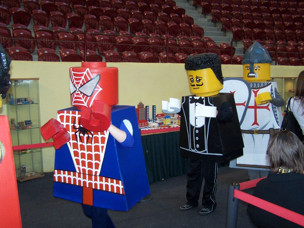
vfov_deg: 37.7
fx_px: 334
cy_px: 114
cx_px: 152
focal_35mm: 38
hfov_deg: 49.0
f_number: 2.8
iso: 140
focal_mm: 6.3
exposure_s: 1/60
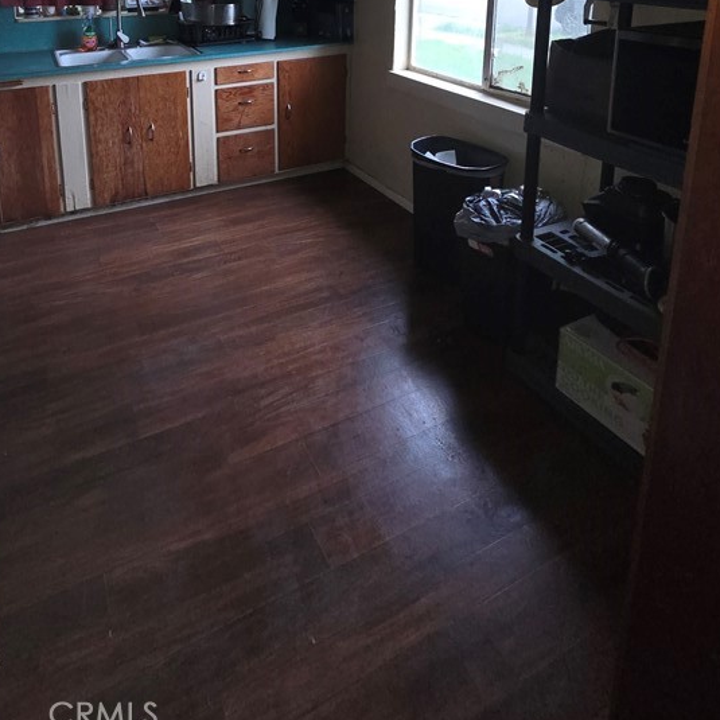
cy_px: 44
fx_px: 518
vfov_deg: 57.4
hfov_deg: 68.4
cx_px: 265
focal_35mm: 22
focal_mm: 2.2
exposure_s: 1/60
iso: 160
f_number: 2.2
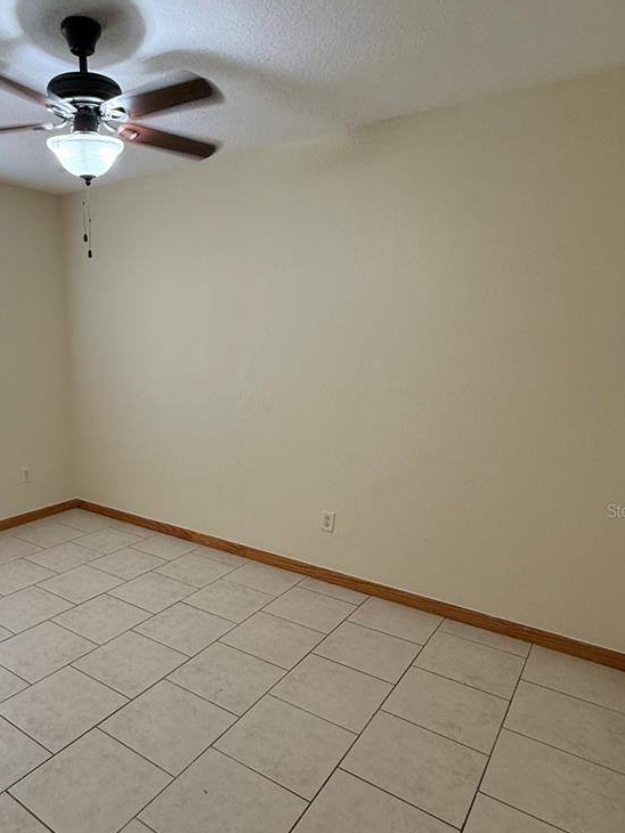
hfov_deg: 56.7
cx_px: 174
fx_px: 553
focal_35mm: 23
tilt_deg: -17.7
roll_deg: -1.2
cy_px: 510
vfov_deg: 72.9
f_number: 2.2
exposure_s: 1/120
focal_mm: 2.22
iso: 160
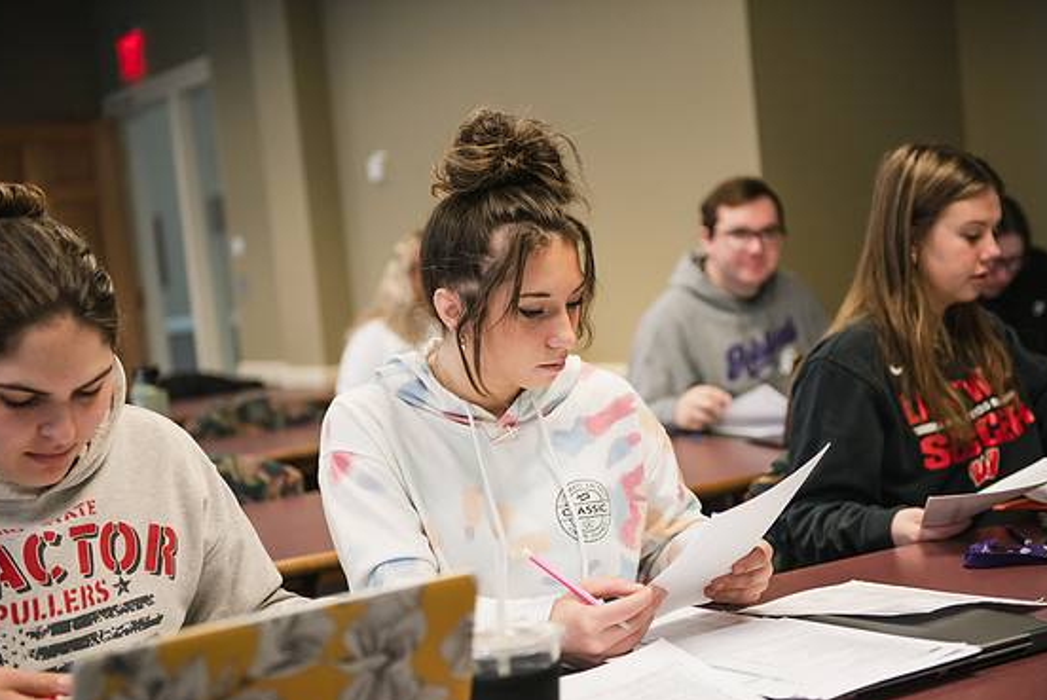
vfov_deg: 21.6
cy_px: 365
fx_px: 1834
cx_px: 524
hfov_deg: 31.9
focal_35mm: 63
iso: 1250
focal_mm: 60
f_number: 2.8
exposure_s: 1/200
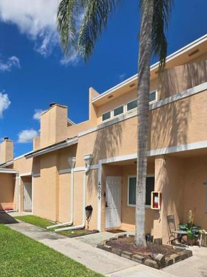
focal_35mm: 23
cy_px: 195
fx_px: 183
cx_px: 33
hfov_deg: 53.6
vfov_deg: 70.7
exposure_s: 1/1869
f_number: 2.2
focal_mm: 1.7
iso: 25
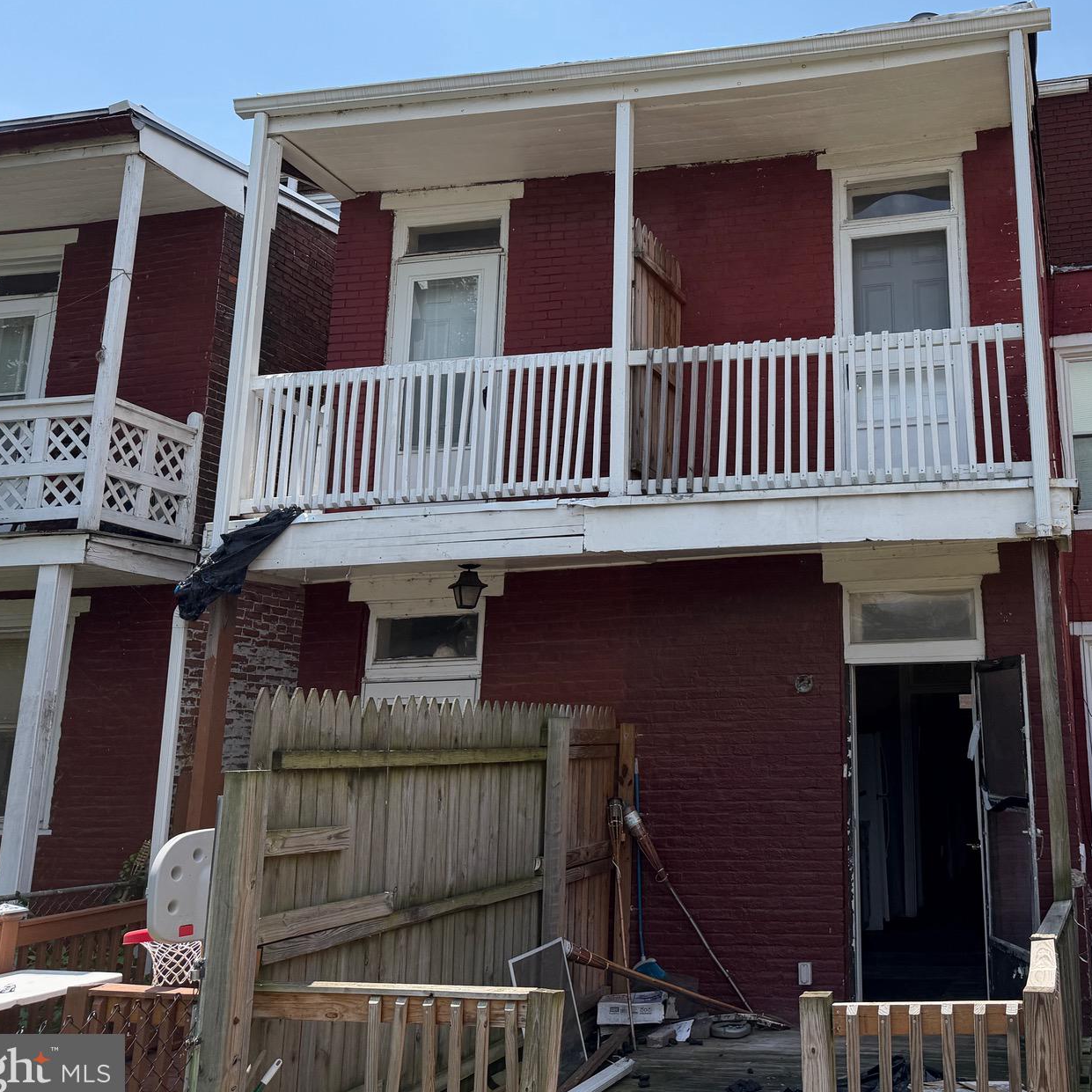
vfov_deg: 46.9
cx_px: 806
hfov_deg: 45.7
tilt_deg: +14.2
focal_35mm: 35
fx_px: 1249
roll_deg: +0.9
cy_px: 430
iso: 80
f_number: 1.78
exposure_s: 1/4167
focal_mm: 6.76
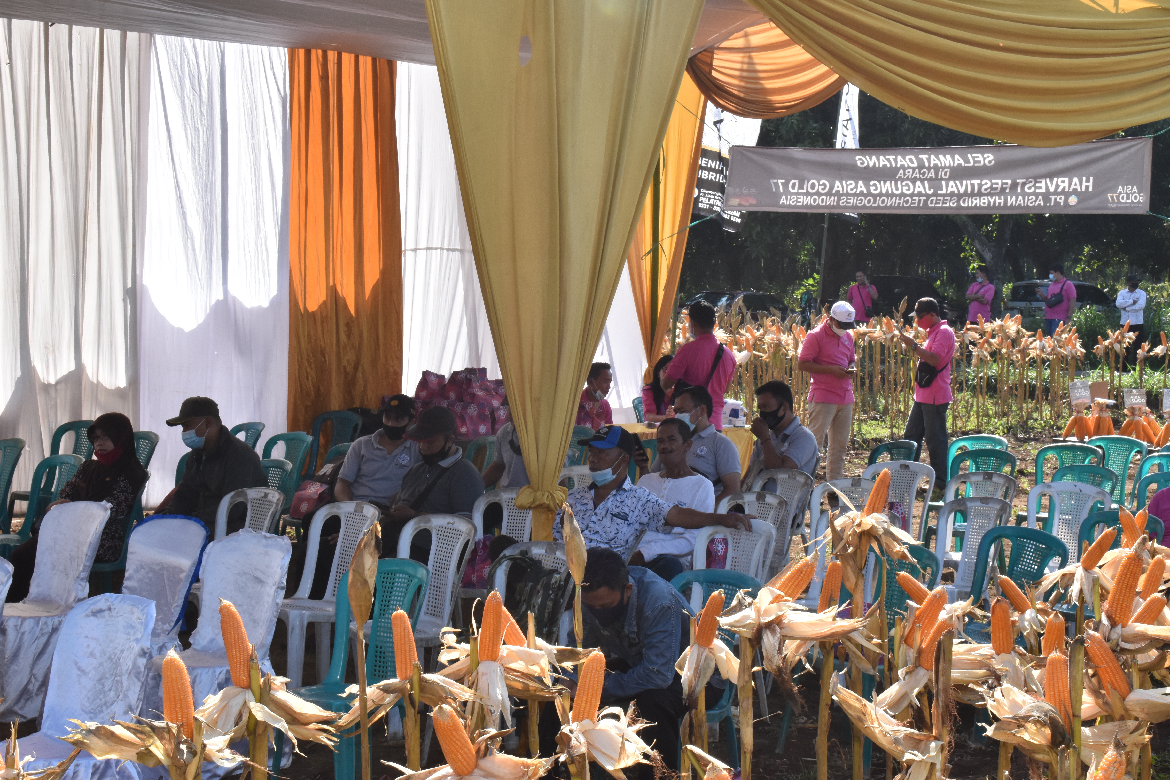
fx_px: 1950
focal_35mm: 60
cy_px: 390
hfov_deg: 33.4
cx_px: 585
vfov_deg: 22.6
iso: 800
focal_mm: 40
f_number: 22
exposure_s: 1/200
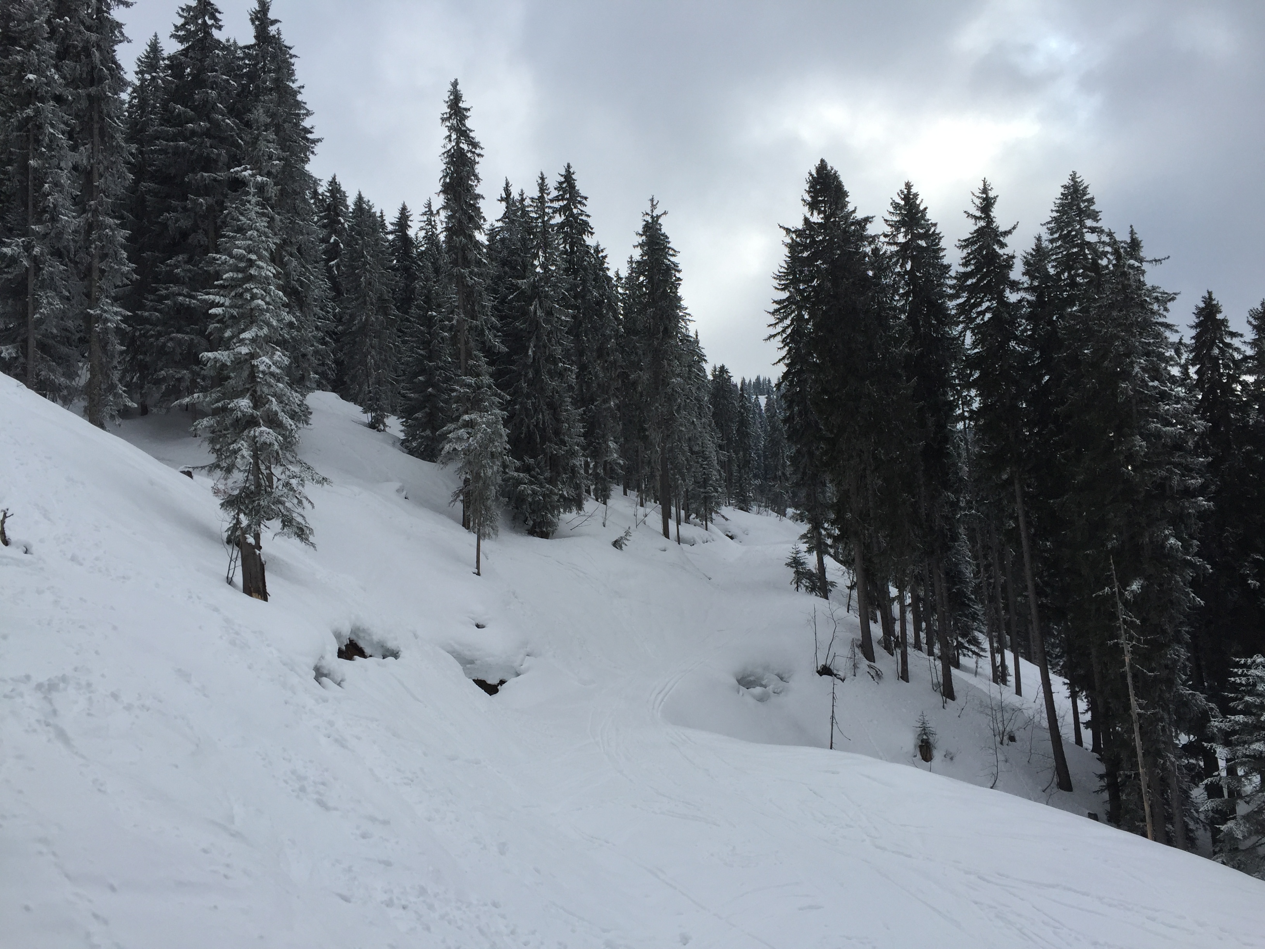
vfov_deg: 48.2
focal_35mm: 29
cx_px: 632
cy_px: 474
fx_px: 1060
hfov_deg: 61.7
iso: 32
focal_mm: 4.15
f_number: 2.2
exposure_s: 1/2475
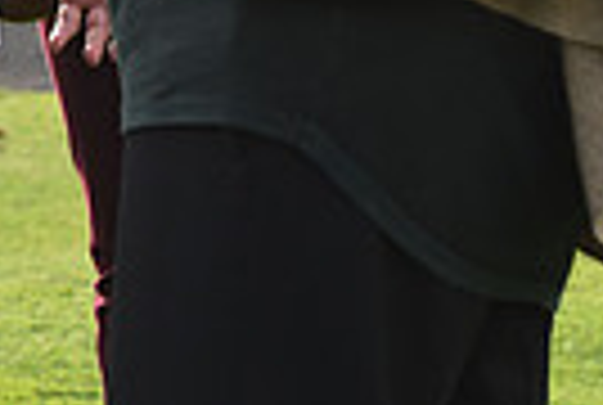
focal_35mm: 389
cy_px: -457
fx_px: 6530
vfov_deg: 3.5
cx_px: 40
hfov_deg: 5.3
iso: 640
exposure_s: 1/1000
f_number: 5.6
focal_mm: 90
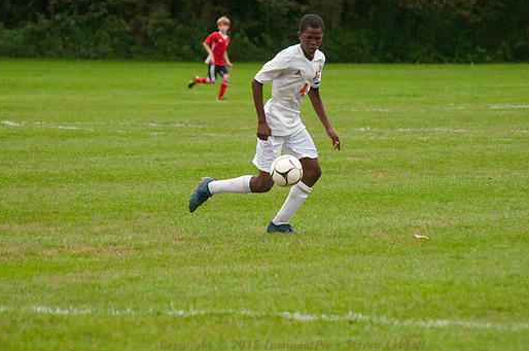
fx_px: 6705
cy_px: 161
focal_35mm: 457
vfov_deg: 3.0
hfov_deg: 4.5
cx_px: 291
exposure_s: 1/800
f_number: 6.3
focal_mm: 270
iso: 1600
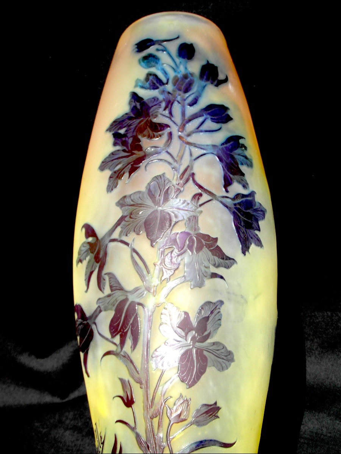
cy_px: 227
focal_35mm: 62
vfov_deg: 31.2
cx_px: 170
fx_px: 814
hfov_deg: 23.7
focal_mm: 10.2
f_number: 5.6
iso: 80
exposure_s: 1/250
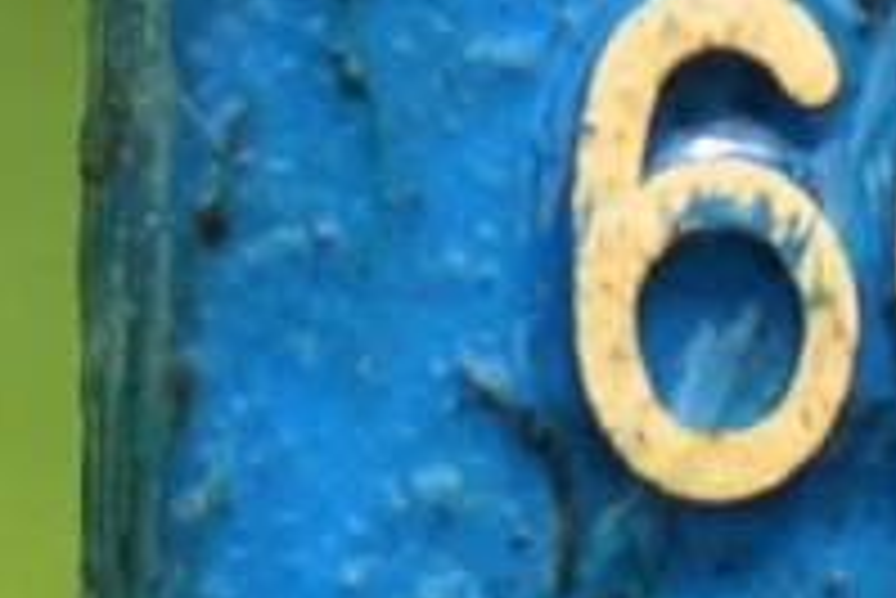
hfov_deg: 4.9
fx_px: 10299
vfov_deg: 3.3
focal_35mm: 414
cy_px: -809
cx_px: 1848
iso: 125
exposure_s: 1/100
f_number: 5
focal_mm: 55
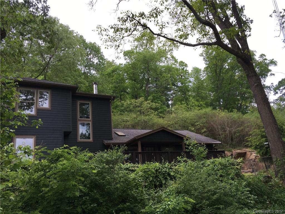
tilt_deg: +19.0
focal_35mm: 29
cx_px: 142
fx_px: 239
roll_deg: +7.4
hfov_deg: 61.7
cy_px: 107
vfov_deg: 48.2
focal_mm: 4.15
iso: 25
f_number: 2.2
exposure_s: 1/232
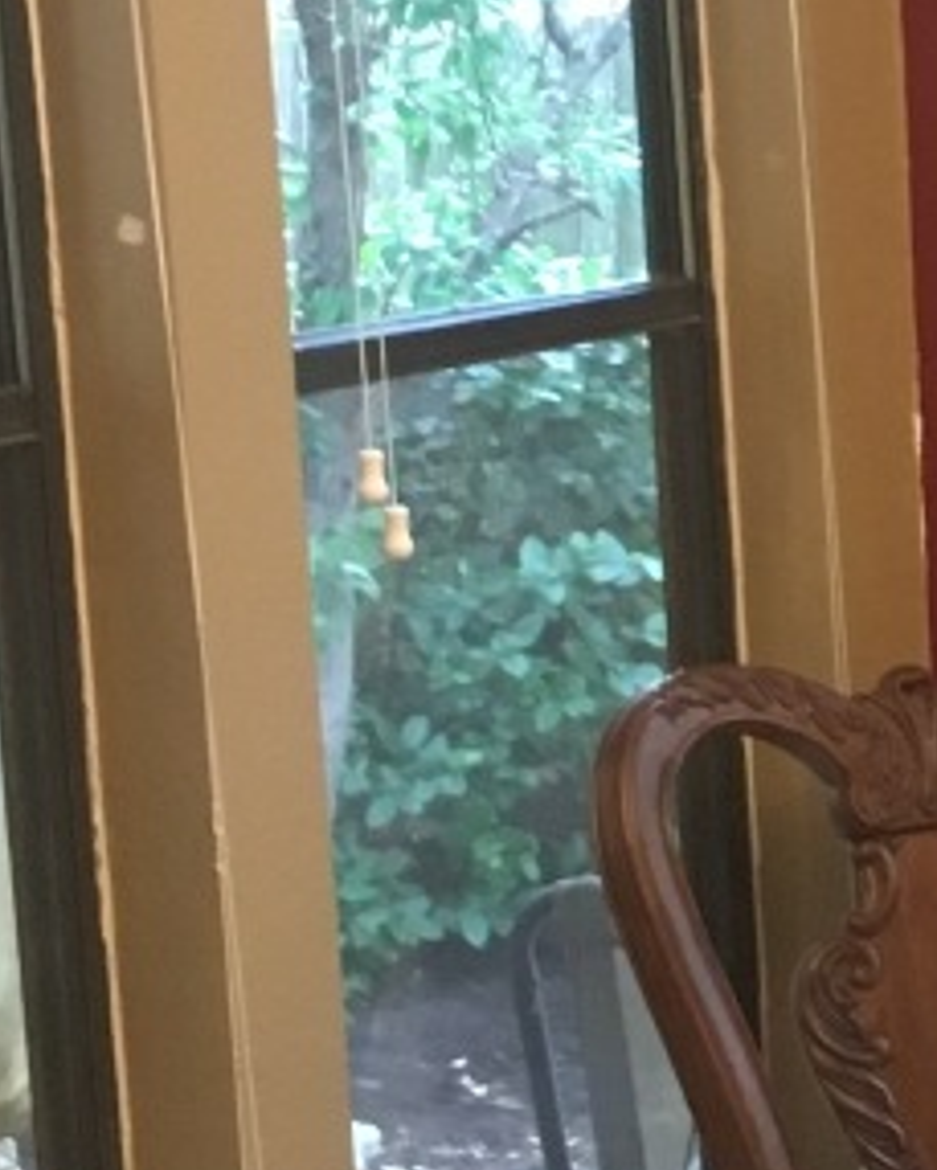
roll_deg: +1.9
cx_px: 1800
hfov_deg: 10.6
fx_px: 4677
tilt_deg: -10.0
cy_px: 685
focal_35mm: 135
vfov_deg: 14.3
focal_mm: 4.15
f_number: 2.2
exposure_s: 1/24
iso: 200
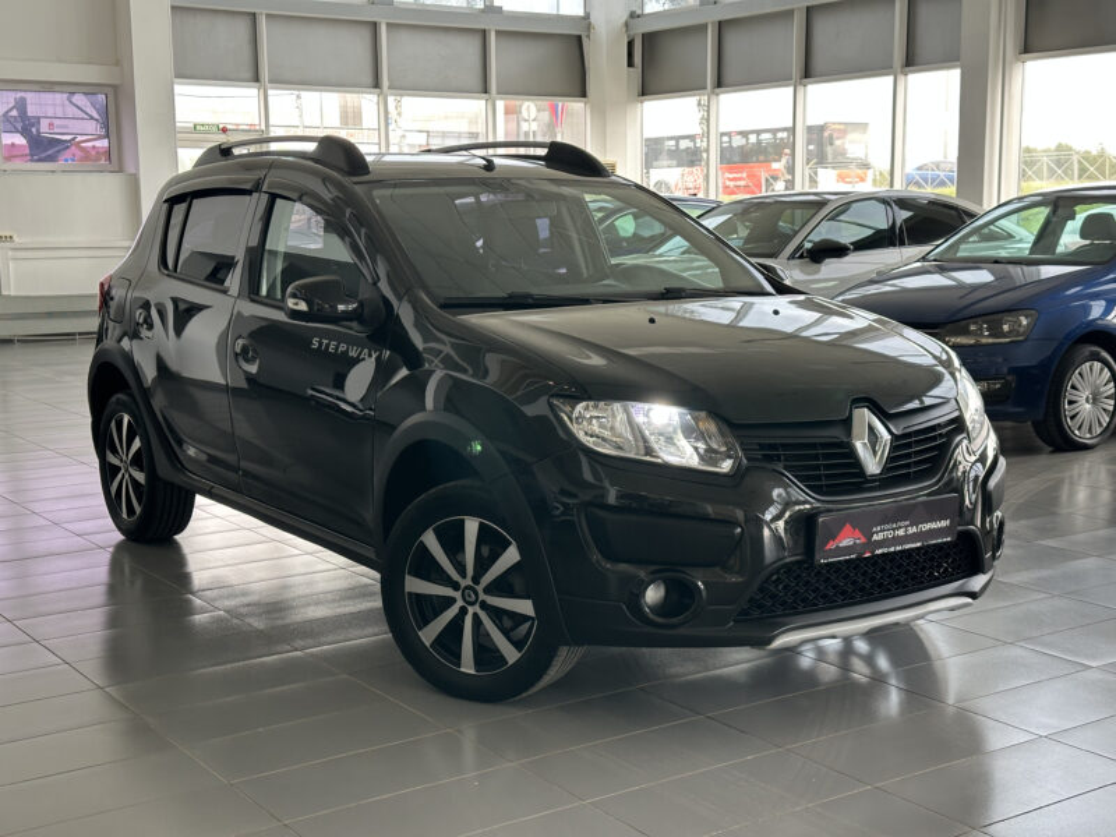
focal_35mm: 48
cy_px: 418
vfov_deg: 30.3
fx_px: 1547
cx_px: 558
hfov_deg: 39.7
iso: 80
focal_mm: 6.86
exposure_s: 1/89
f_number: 1.78
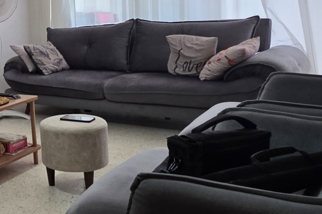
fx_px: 402
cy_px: 63
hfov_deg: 36.1
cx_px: -43
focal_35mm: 45
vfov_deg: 29.6
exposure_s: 1/100
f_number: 1.9
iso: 160
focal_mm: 2.2
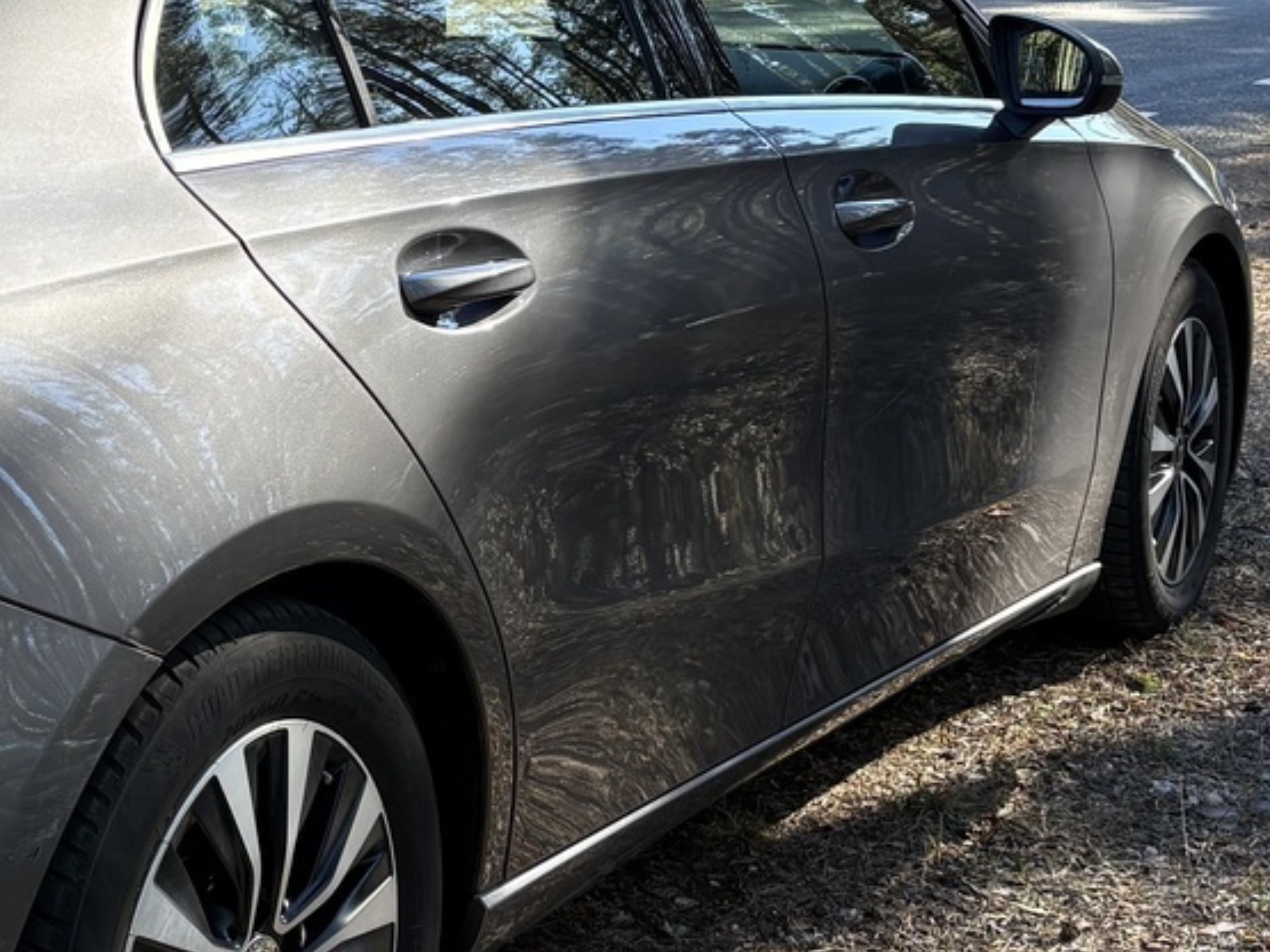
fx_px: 2751
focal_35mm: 75
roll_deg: -0.4
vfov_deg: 19.6
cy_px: 348
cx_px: 178
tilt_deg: -11.1
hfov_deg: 25.4
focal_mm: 5.96
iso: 64
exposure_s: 1/354
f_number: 1.6
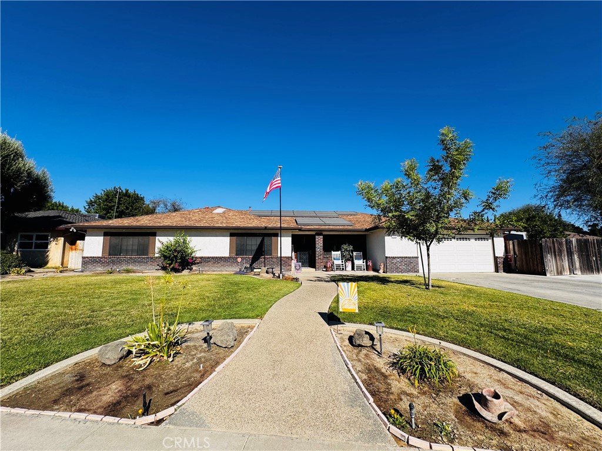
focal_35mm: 14
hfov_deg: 102.1
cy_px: 226
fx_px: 243
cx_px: 301
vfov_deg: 85.7
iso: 50
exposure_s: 1/2028
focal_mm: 2.22
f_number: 2.2
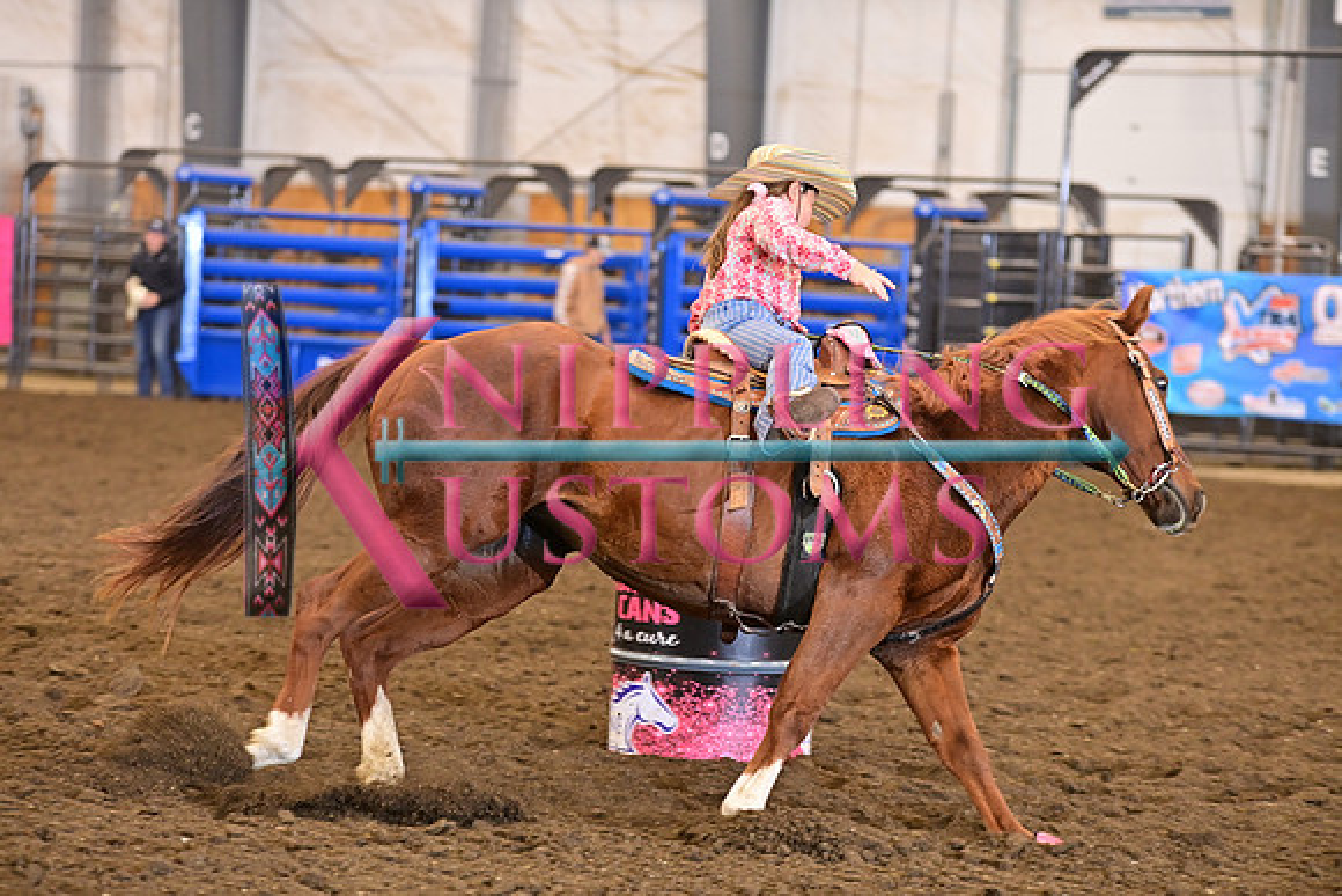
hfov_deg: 15.8
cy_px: 448
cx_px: 671
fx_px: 4847
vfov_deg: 10.6
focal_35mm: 130
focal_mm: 130
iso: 2000
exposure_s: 1/250
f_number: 3.5
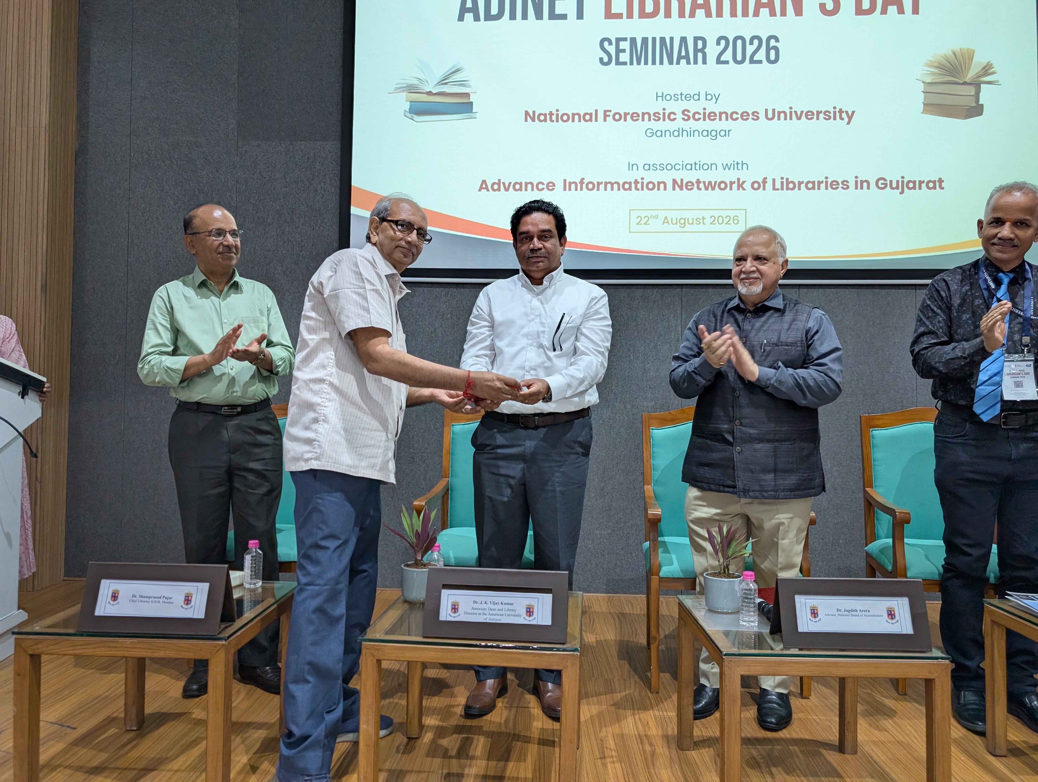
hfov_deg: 71.5
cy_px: 391
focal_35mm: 24
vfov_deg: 56.9
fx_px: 721
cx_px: 519
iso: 331
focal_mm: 6.9
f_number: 1.68
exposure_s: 1/100
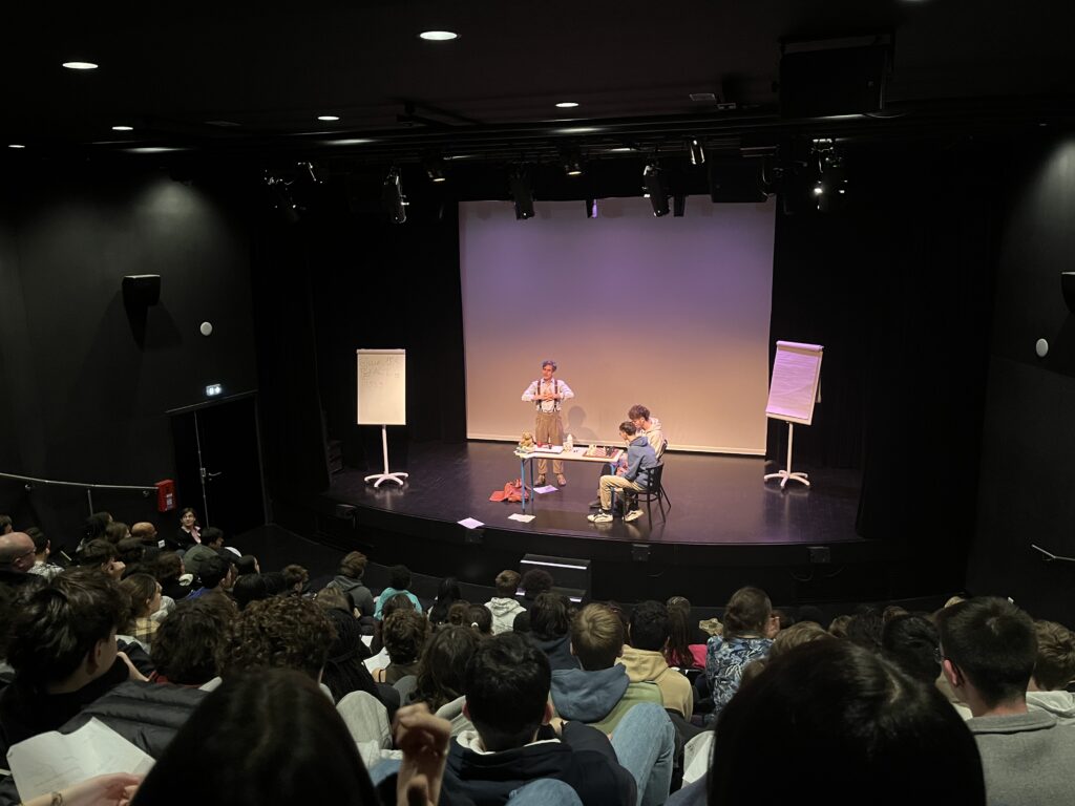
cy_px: 403
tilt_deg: -13.3
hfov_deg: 67.3
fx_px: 807
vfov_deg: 53.1
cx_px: 538
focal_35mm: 26
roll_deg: +1.1
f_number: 1.6
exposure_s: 1/28
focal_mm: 5.1
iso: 500
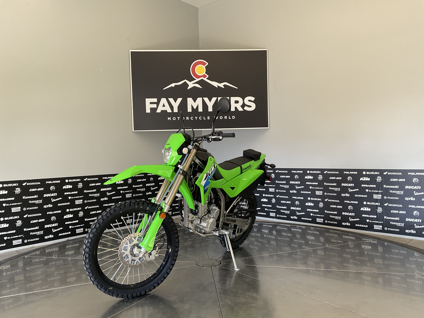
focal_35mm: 29
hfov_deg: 61.7
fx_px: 355
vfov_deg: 48.2
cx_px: 212
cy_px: 159
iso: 64
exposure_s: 1/113
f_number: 1.8
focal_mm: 3
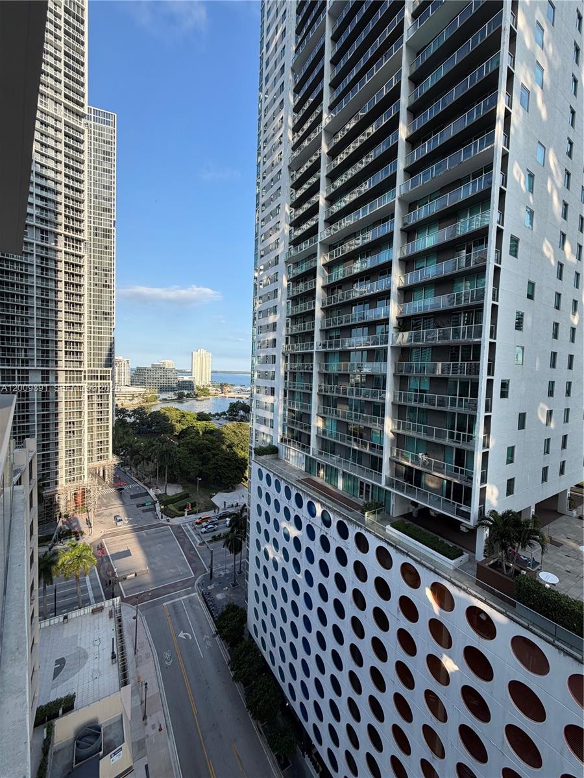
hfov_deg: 85.7
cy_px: 389
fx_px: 315
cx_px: 292
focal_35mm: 14
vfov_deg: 102.1
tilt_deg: -3.1
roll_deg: -3.5
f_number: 2.2
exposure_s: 1/564
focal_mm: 2.22
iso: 40
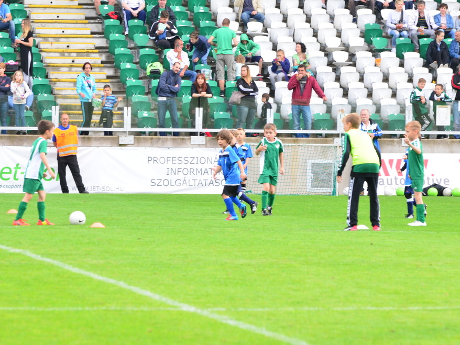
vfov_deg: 5.5
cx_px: 245
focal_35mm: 271
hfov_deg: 7.3
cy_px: 173
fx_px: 3596
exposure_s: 1/160
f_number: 5.6
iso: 500
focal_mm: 165
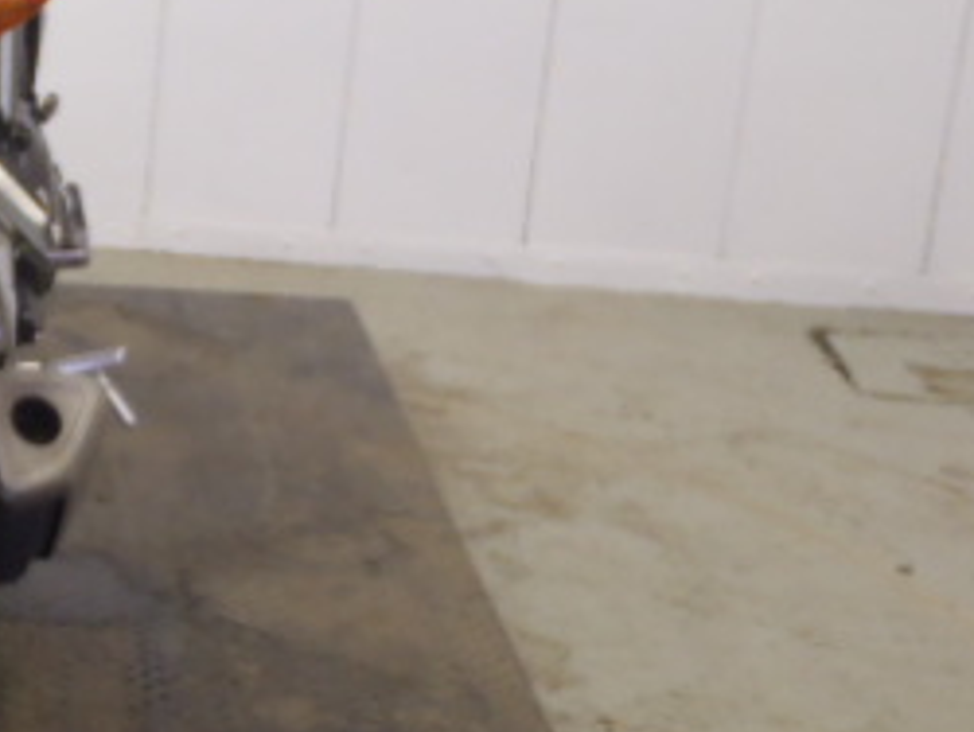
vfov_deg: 16.1
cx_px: -245
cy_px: 284
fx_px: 2591
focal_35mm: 92
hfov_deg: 19.8
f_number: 4.1
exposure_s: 1/20
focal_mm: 6.53
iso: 200
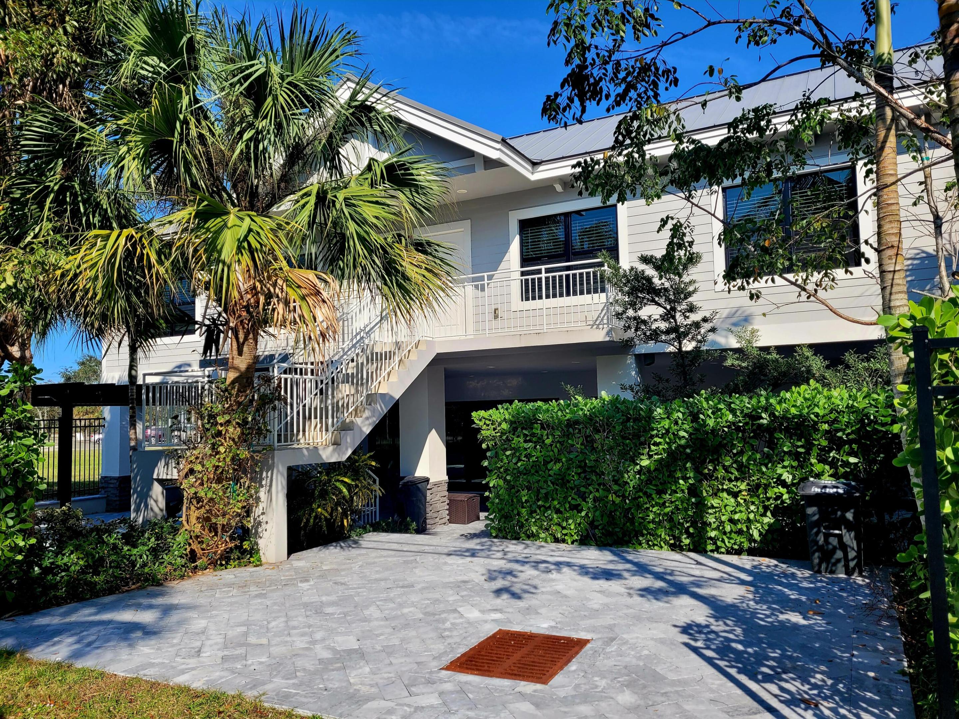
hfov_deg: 67.3
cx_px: 480
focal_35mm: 26
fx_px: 720
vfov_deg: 53.1
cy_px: 360
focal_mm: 5.4
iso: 40
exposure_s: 1/2000
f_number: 1.8
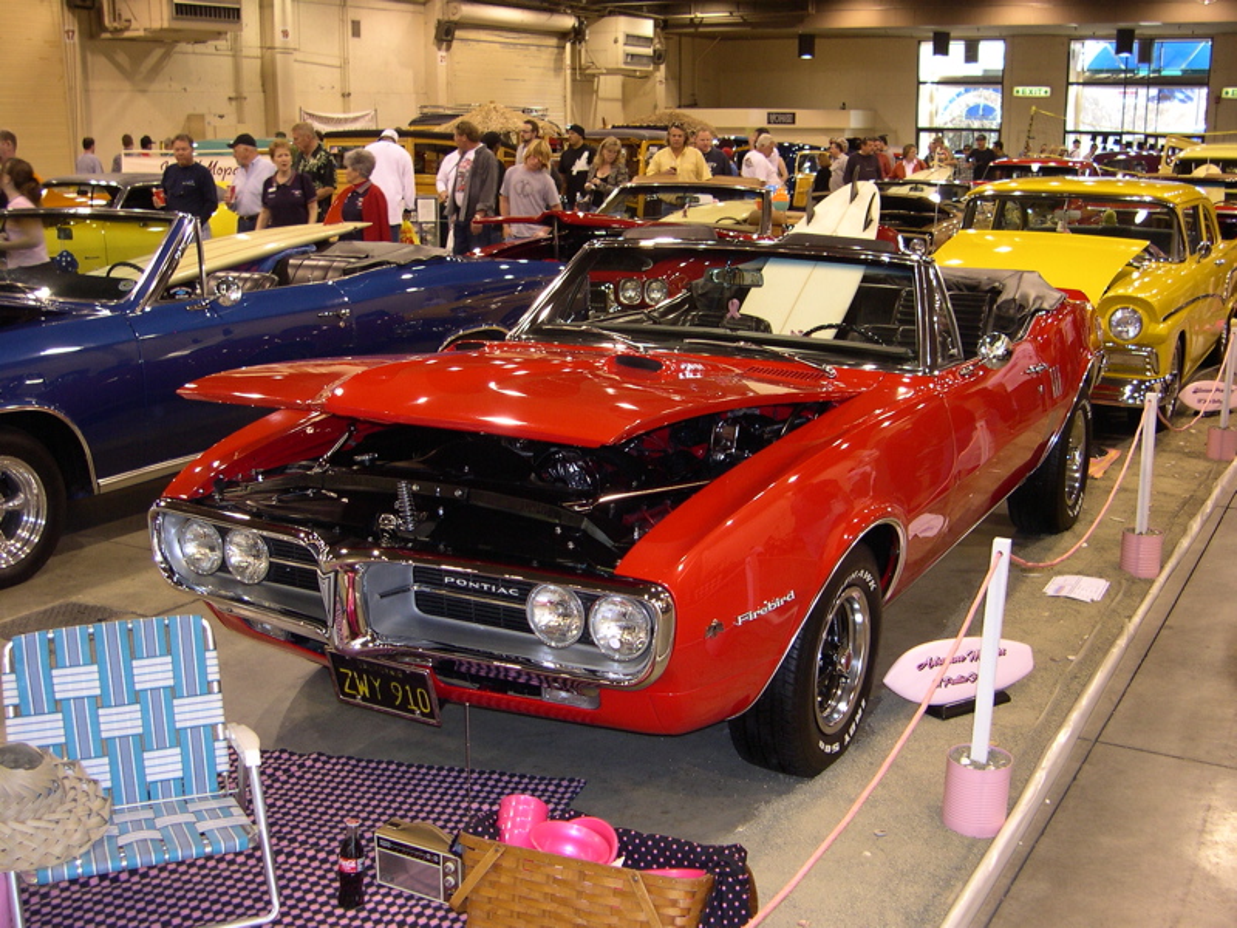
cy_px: 464
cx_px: 618
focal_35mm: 38
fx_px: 1358
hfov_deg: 49.0
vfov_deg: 37.7
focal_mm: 8
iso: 122
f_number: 2.8
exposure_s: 1/30
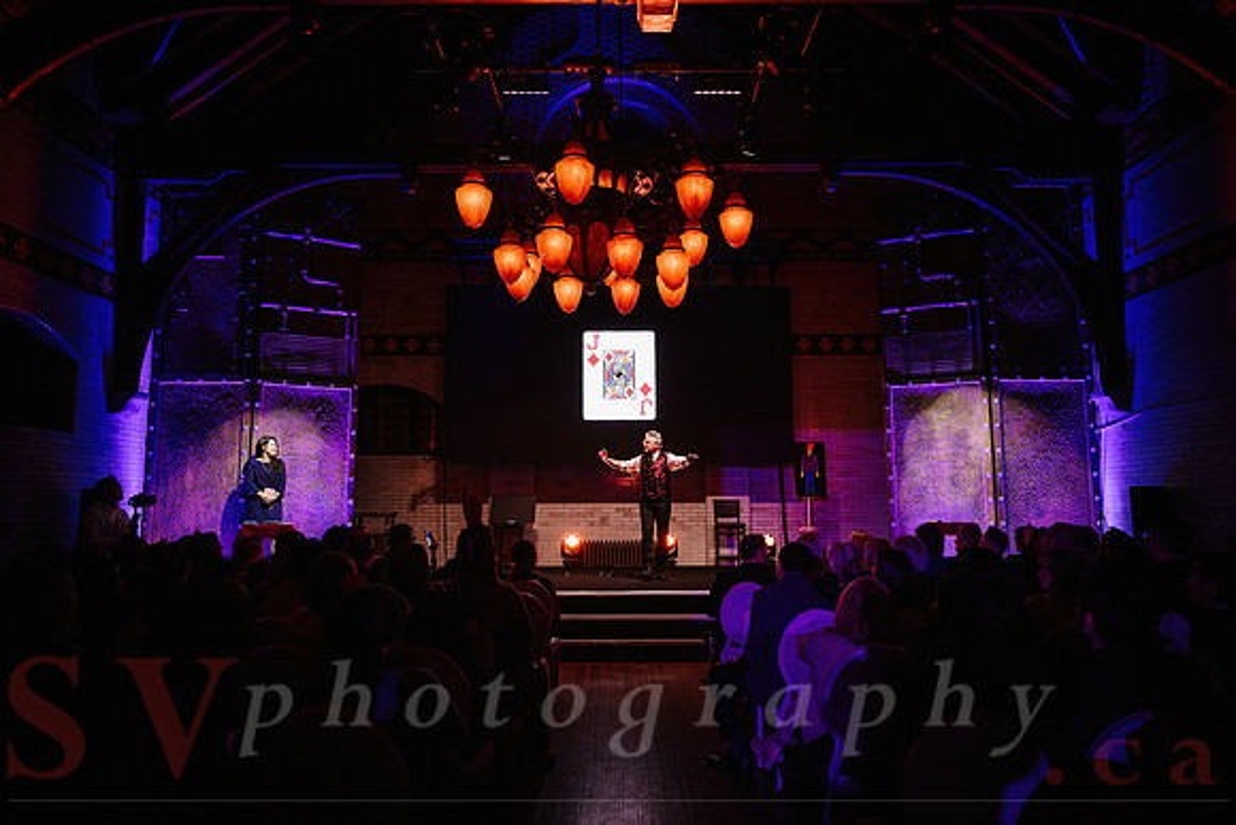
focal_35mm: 24
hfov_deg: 73.1
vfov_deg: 52.7
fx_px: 833
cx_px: 618
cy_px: 412
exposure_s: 1/250
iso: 1600
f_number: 2.8
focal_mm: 24
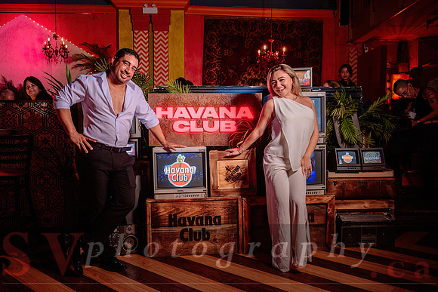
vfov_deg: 40.9
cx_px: 219
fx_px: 392
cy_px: 153
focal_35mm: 32
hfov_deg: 58.4
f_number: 3.5
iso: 800
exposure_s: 1/50
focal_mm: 29
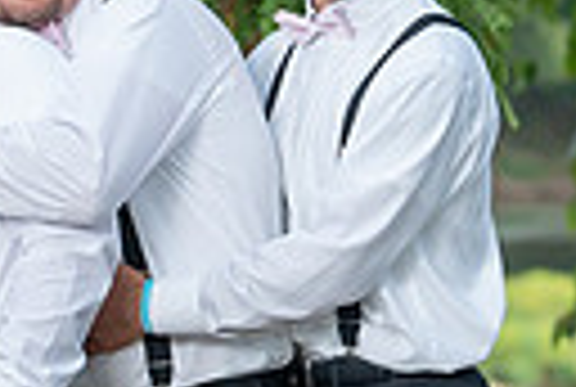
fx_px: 7858
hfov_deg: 4.1
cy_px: 411
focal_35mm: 490
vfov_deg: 2.8
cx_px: -650
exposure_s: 1/200
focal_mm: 99
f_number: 4
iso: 320
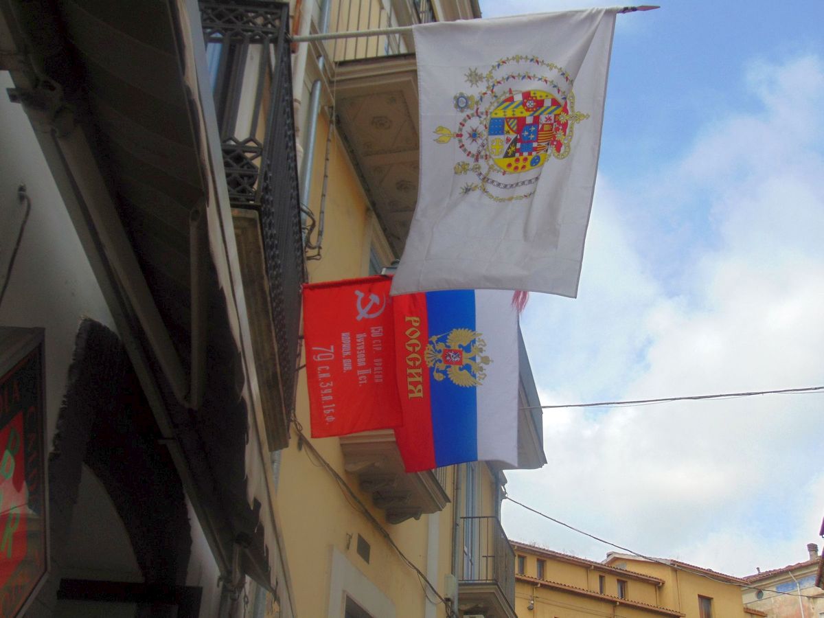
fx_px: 1000
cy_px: 309
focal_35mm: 42
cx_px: 412
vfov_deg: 34.3
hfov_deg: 44.8
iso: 80
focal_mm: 7.6
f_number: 3.3
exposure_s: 1/320
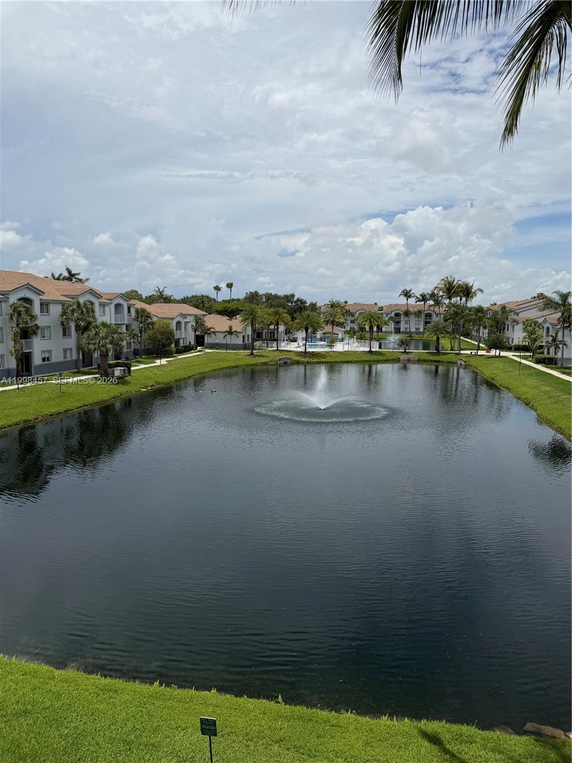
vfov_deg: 71.6
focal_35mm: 24
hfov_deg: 56.8
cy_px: 382
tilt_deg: -7.7
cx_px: 286
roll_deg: -3.8
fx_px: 529
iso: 80
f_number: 1.78
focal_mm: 6.76
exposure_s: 1/11905
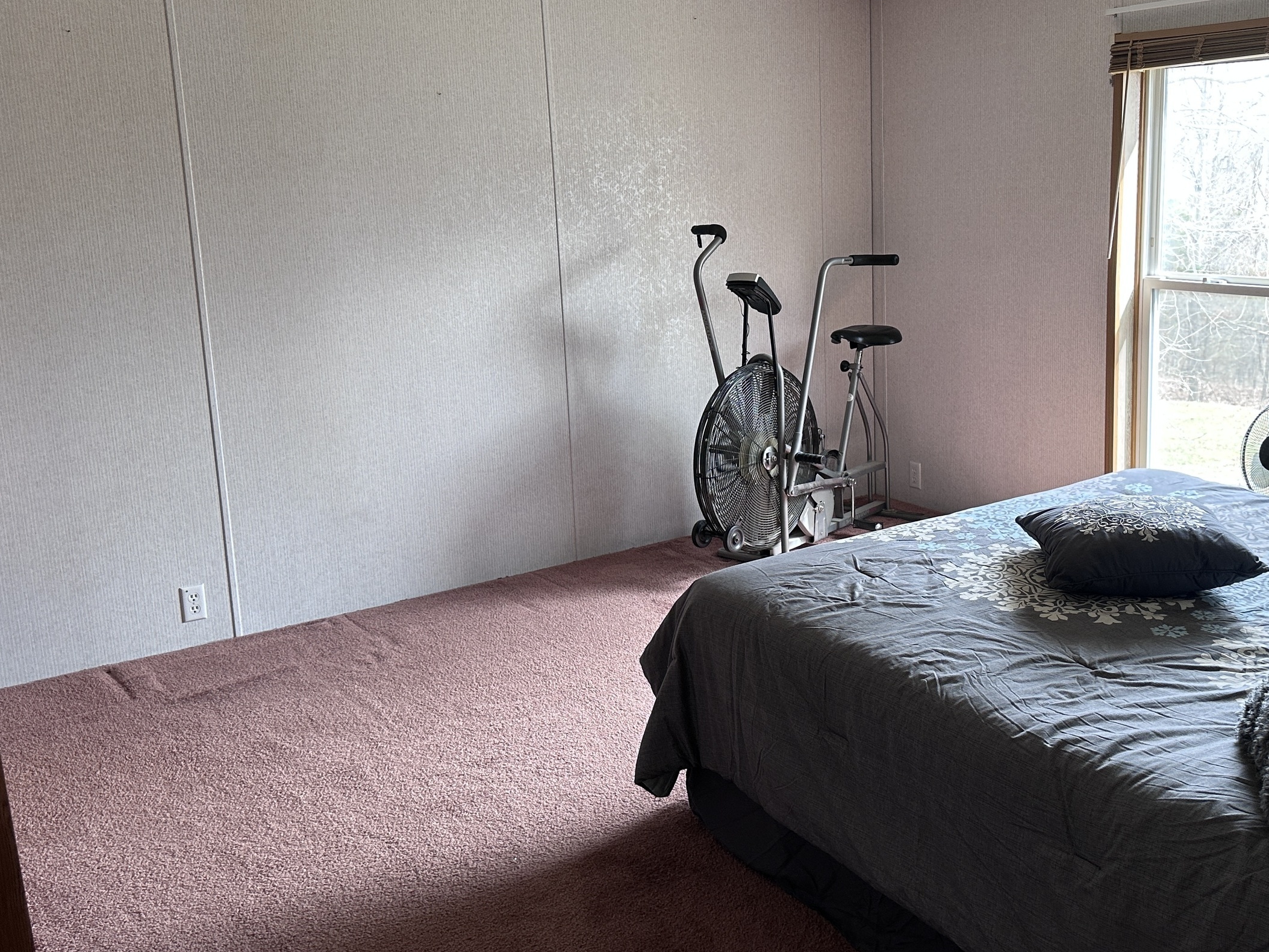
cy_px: 429
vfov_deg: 40.7
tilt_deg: -11.0
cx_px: 770
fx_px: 1283
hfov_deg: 52.2
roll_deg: +1.5
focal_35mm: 35
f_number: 1.78
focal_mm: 6.86
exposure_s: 1/60
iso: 125
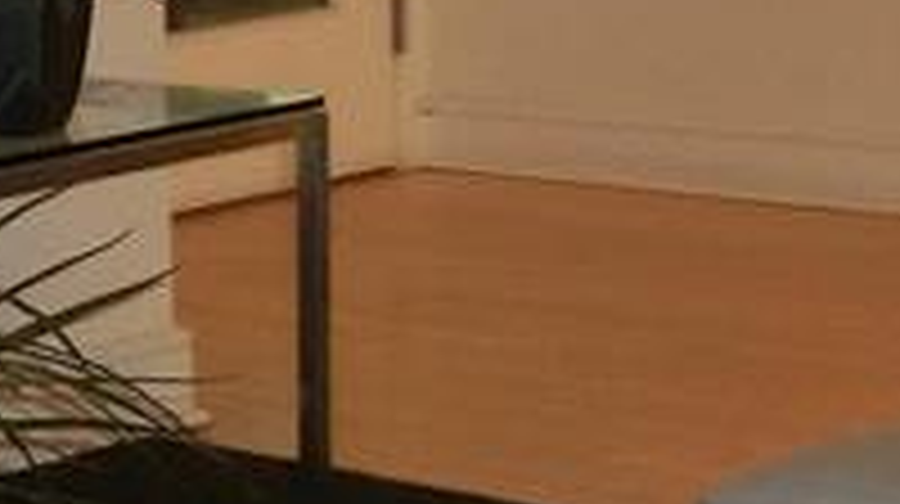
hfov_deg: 13.8
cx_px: -864
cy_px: 230
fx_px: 3194
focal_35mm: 134
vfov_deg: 9.0
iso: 400
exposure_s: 1/60
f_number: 3
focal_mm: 4.24
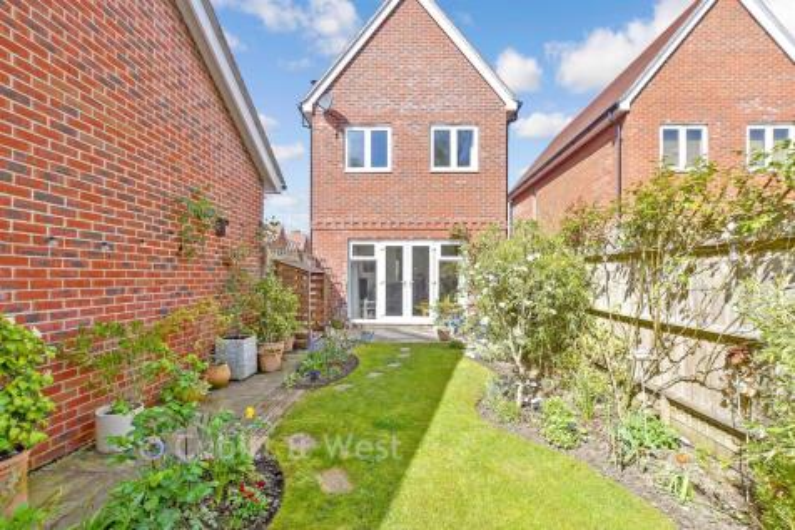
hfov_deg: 100.4
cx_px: 398
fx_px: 331
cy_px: 265
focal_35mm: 15
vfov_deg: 77.3
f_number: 8
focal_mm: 10
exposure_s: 1/200
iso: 160
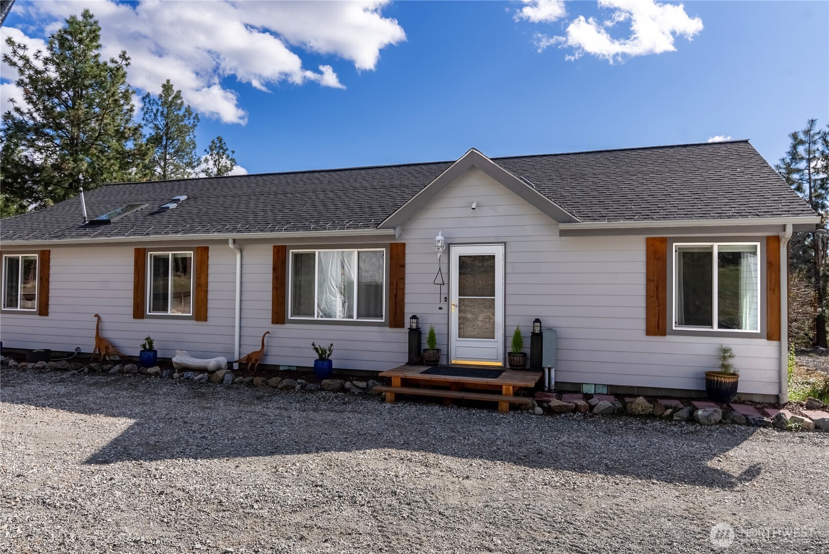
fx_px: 553
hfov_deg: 73.7
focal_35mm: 24
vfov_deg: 53.2
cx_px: 414
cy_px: 277
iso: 100
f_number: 8
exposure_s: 1/8000
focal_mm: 24
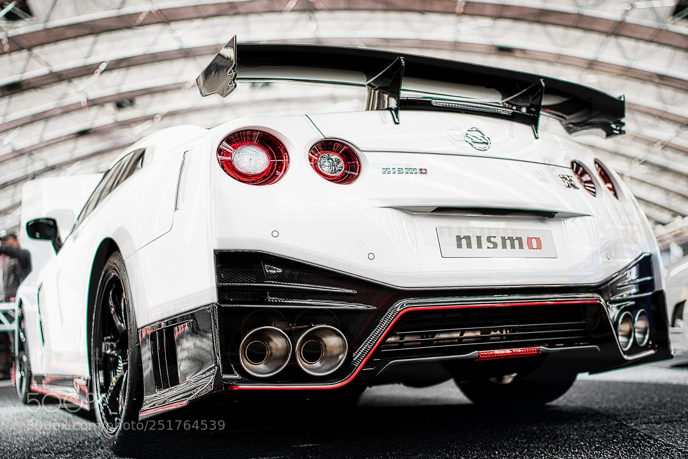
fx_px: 669
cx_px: 344
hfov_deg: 54.4
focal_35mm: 35
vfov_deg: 37.9
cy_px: 230
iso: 100
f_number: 1.4
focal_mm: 35
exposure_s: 1/100
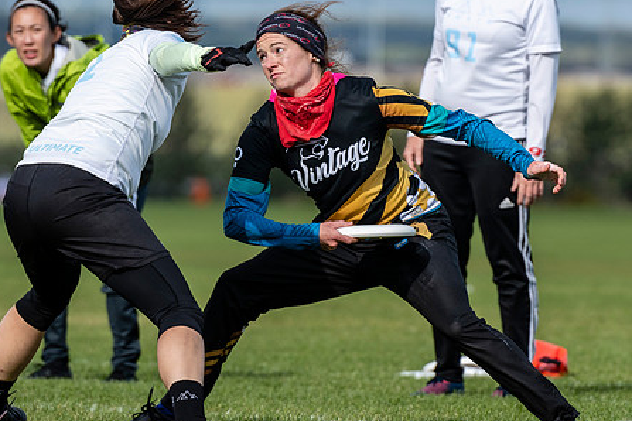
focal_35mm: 599
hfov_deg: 3.4
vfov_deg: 2.3
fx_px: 10515
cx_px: 390
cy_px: 99
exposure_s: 1/1250
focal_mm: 200
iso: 125
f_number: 4
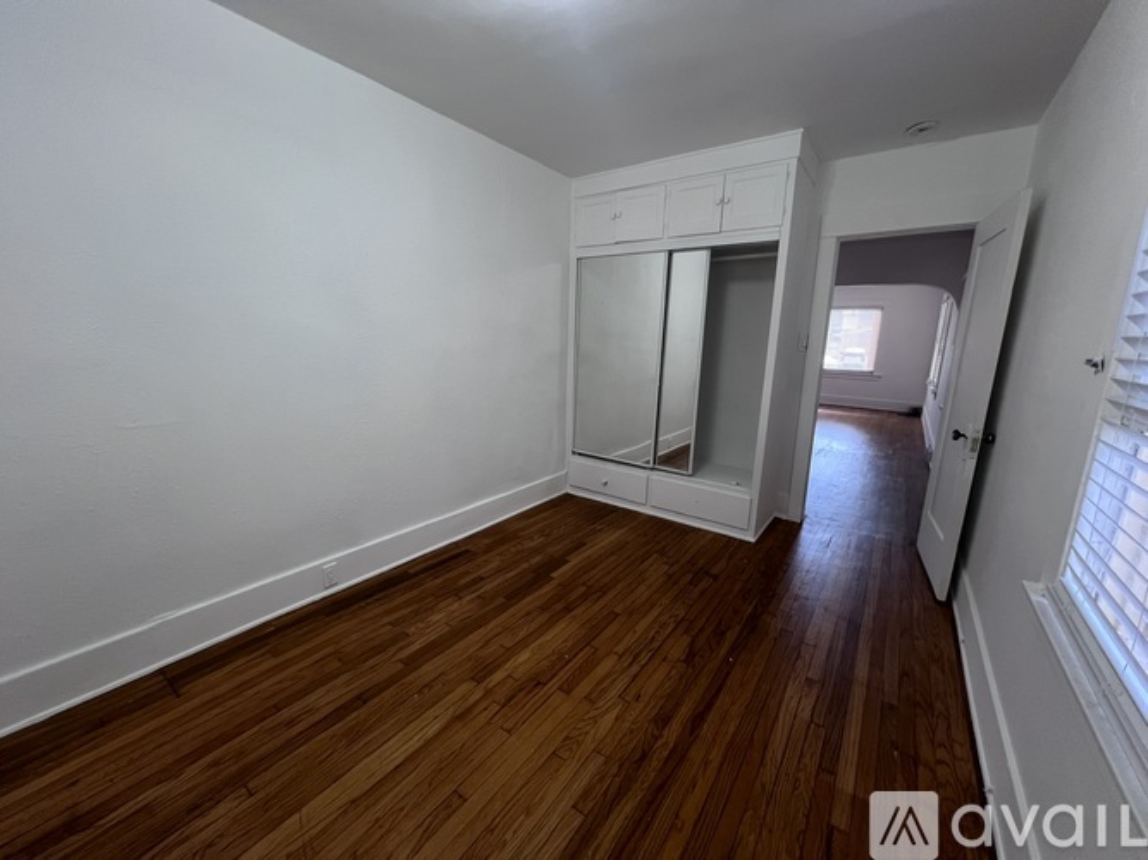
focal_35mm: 13
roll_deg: -1.5
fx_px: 431
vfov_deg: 89.9
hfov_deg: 106.2
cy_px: 430
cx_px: 574
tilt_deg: -13.2
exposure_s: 1/60
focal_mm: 1.57
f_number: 1.8
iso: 160
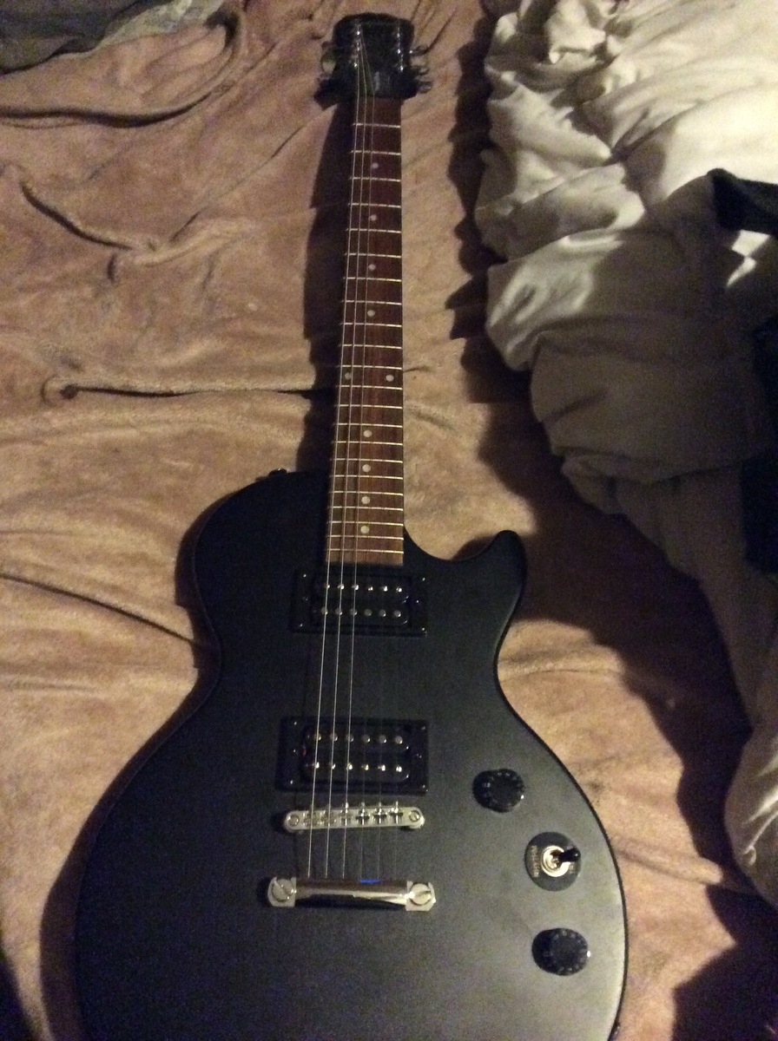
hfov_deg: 44.0
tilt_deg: -64.4
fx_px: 962
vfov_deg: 56.9
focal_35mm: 32
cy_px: 520
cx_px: 389
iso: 800
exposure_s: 1/15
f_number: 2.4
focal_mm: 3.3
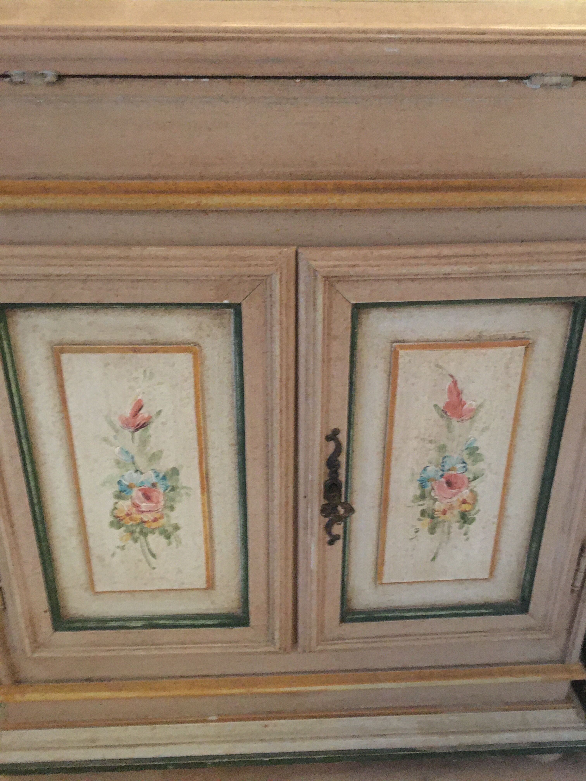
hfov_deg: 48.2
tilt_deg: -24.7
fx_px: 655
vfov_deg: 61.7
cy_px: 390
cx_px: 293
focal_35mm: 29
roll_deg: -0.4
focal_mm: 4.15
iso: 400
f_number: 2.2
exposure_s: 1/17
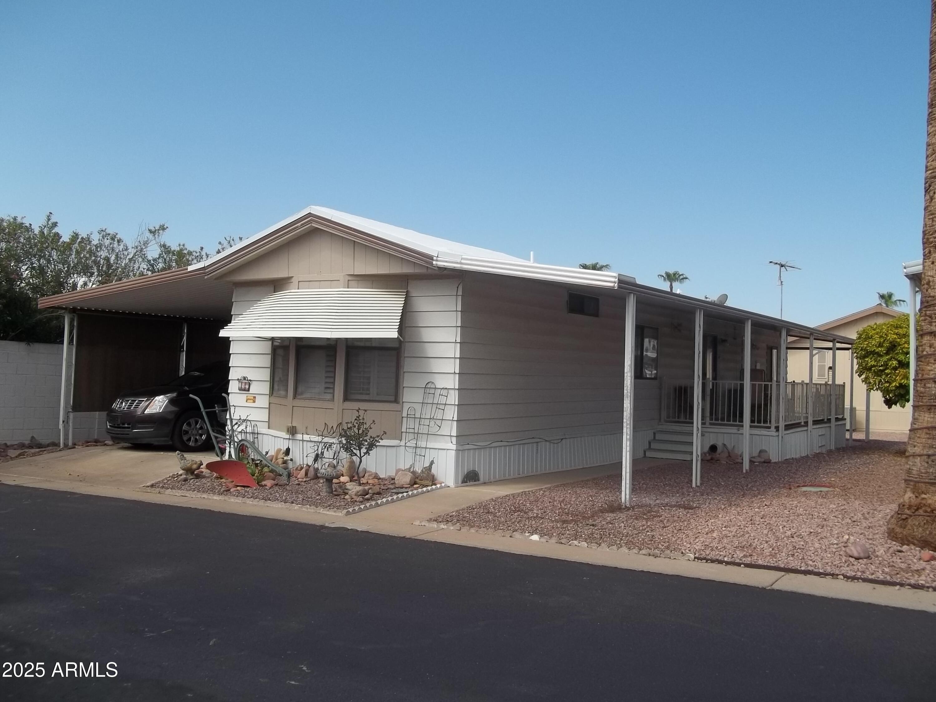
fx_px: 865
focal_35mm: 32
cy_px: 351
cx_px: 468
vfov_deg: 44.2
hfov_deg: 56.8
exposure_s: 1/200
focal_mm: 5.7
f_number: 8.8
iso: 64
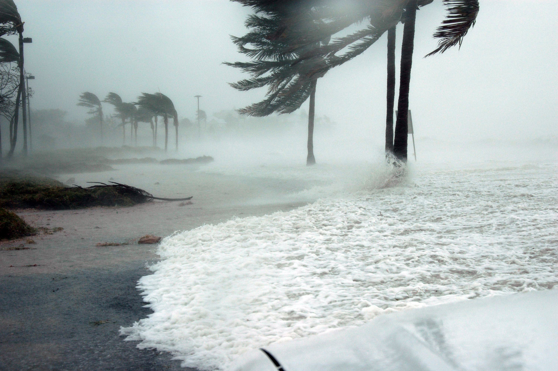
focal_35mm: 57
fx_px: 883
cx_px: 279
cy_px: 186
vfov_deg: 23.7
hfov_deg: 35.1
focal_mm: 38
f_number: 10
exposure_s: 1/400
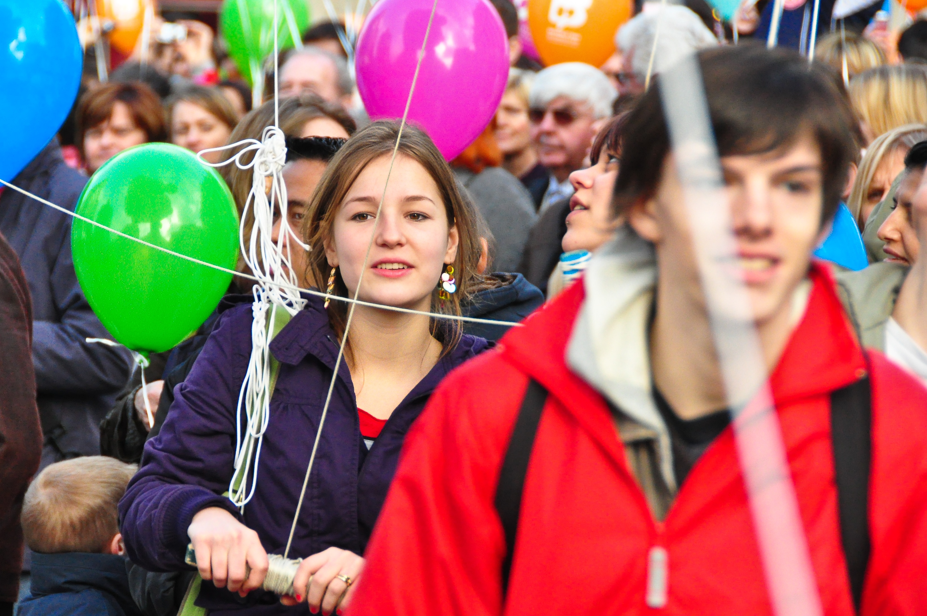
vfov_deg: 5.2
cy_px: 323
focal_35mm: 263
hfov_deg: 7.8
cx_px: 400
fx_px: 6755
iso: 1600
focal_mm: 135
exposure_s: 1/1000
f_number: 6.3
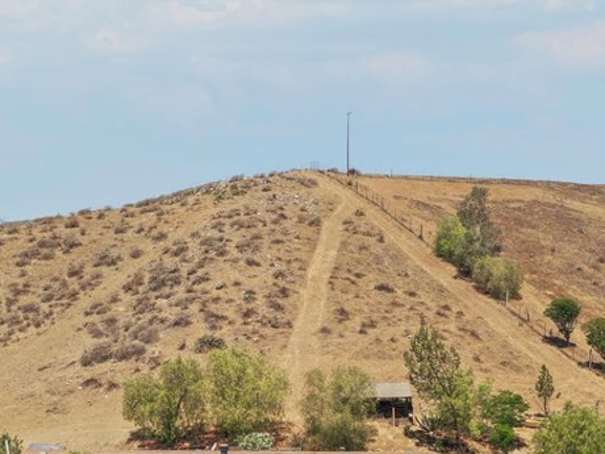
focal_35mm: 60
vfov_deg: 24.1
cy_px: 351
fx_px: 1049
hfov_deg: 32.1
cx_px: 242
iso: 100
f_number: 4
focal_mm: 10.26
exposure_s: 1/1000
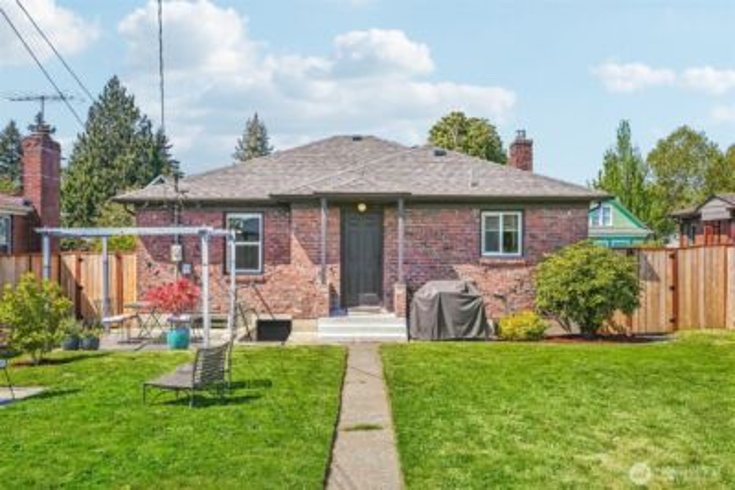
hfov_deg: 46.4
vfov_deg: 31.9
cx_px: 368
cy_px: 245
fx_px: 858
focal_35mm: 42
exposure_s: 1/200
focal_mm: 28
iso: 100
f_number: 9.5
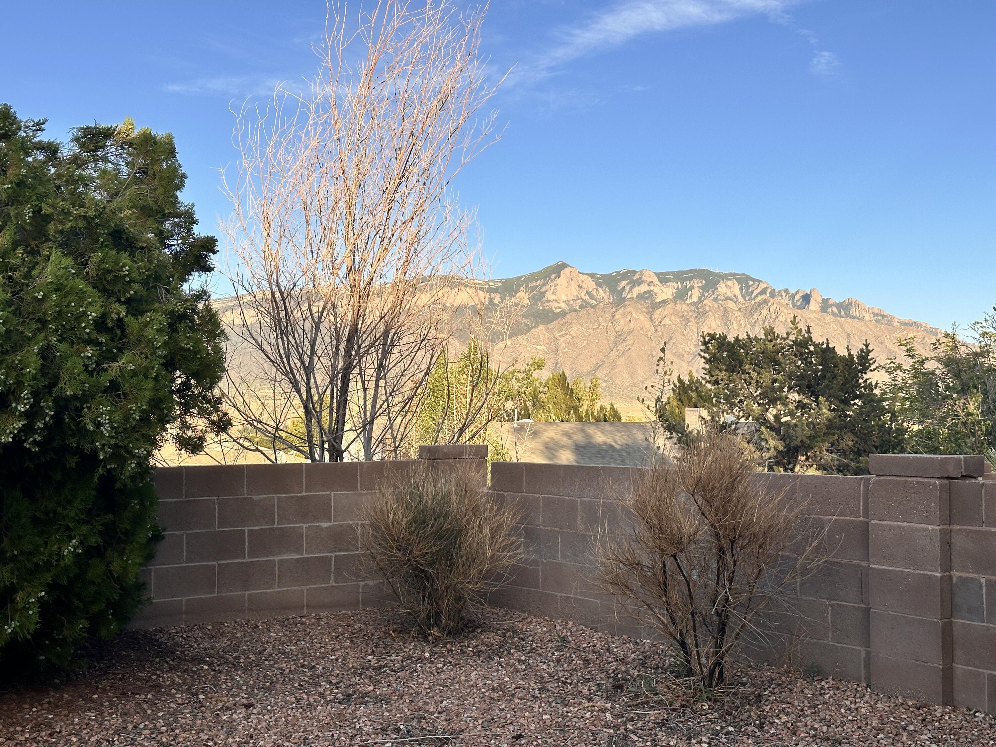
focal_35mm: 48
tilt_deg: +2.3
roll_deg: -0.2
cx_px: 498
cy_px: 374
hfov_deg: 39.7
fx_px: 1381
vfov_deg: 30.3
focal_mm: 6.86
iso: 64
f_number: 1.78
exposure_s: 1/1541
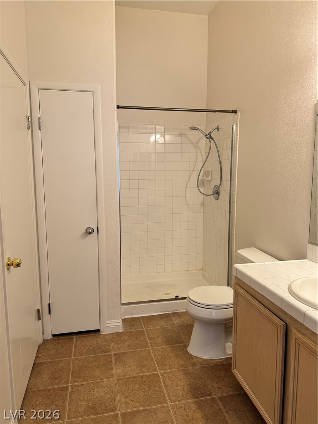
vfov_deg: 71.6
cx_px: 159
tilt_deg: -6.7
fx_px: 294
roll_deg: +0.6
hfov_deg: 56.8
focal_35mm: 24
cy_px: 212
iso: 80
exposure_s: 1/120
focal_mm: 6.76
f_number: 1.78
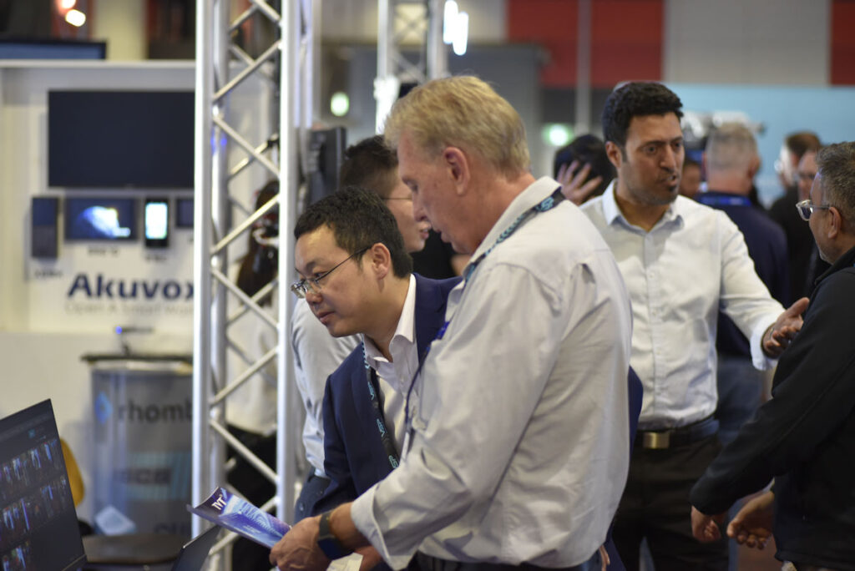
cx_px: 428
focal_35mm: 100
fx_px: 2376
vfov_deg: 13.7
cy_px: 286
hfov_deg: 20.4
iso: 2000
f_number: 2.8
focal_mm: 100
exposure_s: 1/125
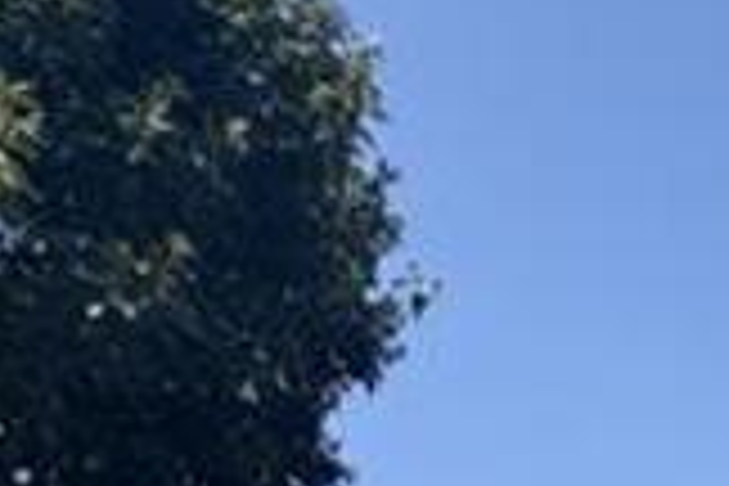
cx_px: 1215
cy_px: 1226
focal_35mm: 72
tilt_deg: +1.0
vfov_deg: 13.1
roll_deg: -1.2
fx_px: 1458
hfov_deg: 21.4
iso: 32
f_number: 2.2
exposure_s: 1/770
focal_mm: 2.22
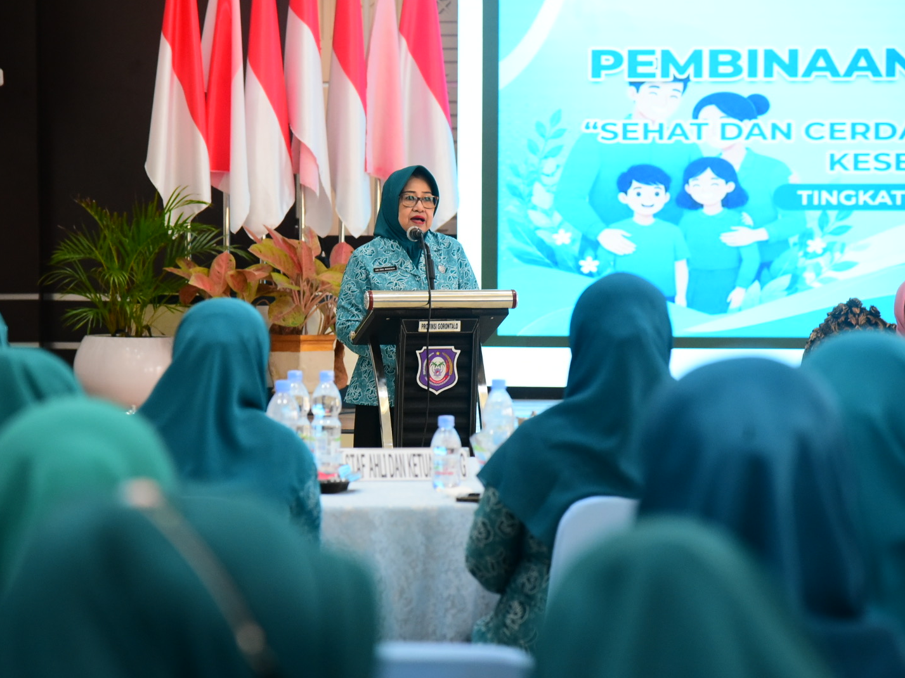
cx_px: 406
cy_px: 338
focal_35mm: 131
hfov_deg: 15.1
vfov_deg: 11.3
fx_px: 3425
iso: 4500
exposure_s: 1/200
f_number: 5
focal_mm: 120
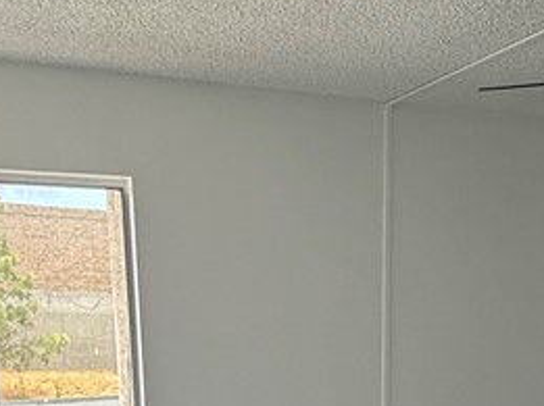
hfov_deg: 34.9
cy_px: 502
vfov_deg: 23.9
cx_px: 319
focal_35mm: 55
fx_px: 863
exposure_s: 1/244
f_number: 2.2
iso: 64
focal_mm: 2.22
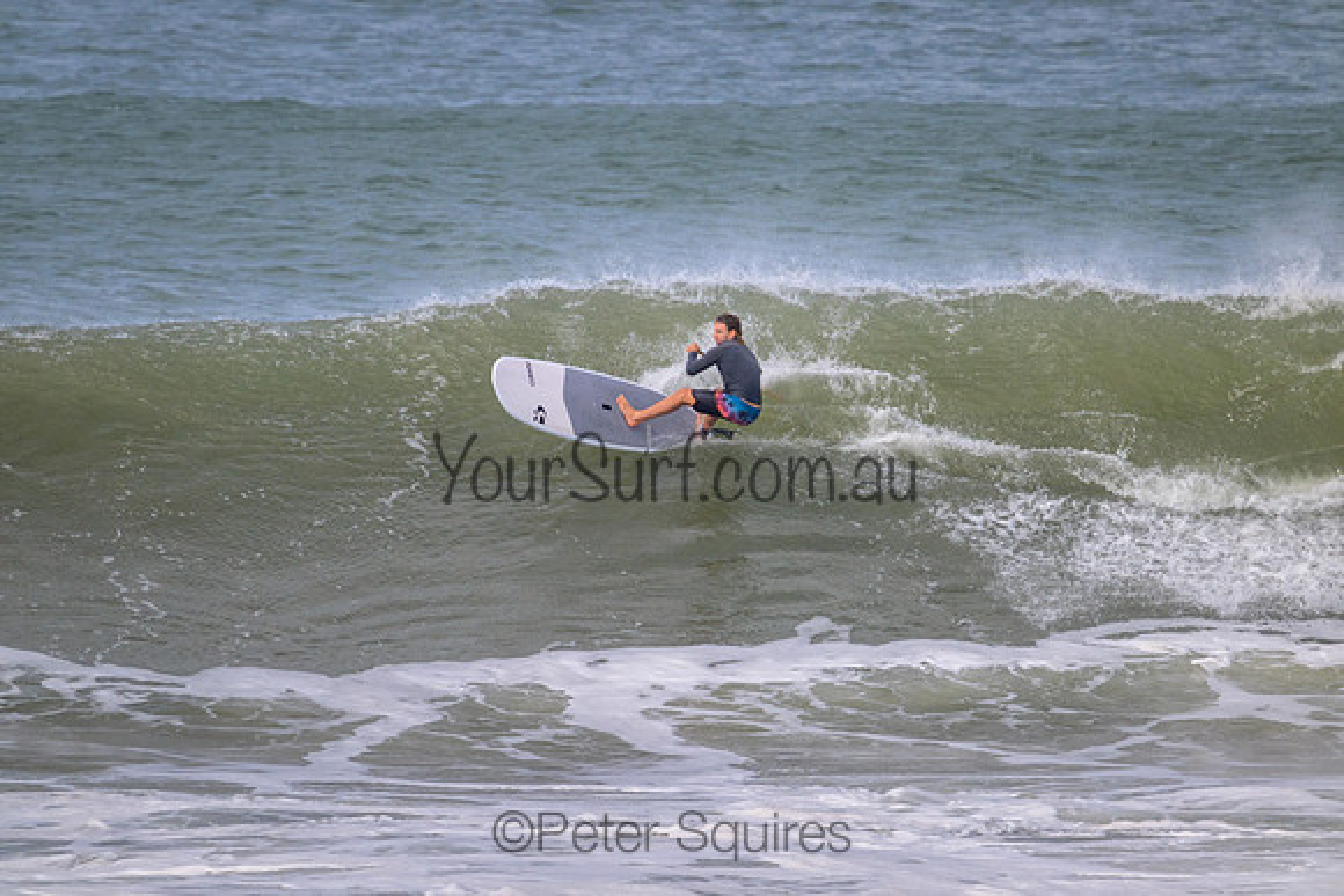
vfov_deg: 1.7
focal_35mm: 800
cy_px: 448
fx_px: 29872
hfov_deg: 2.6
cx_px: 672
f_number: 11
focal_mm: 800
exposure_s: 1/2000
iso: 1250
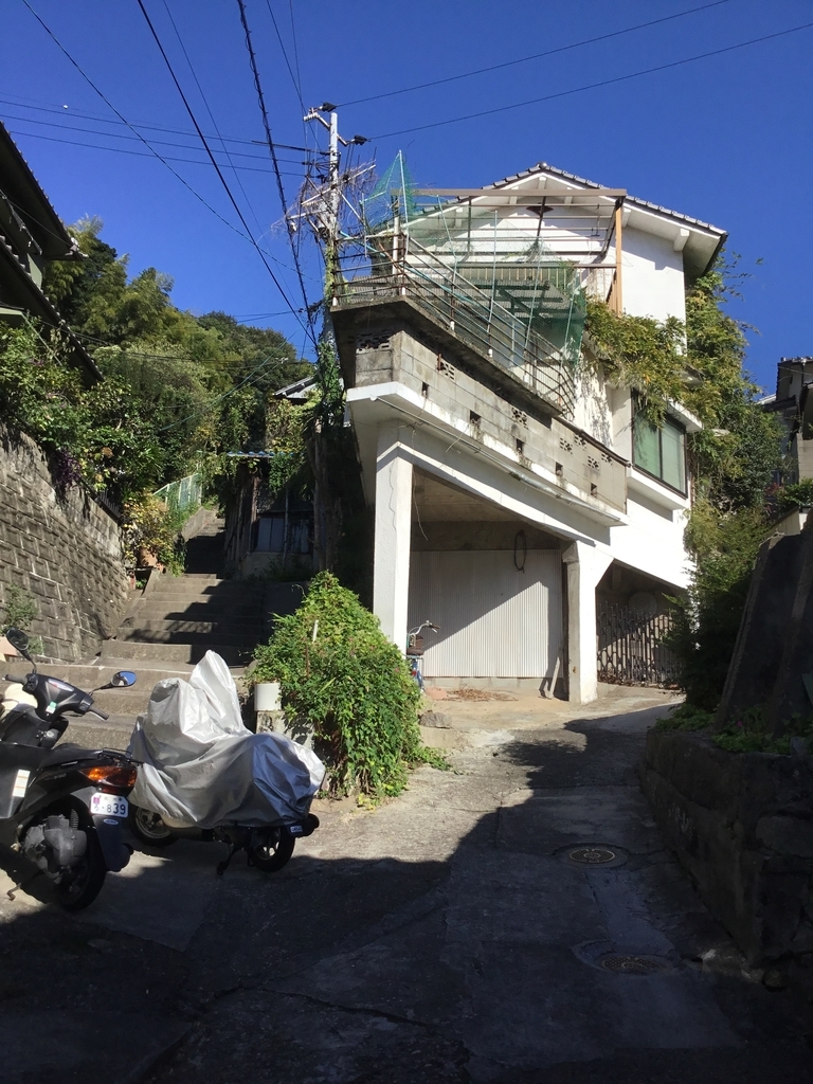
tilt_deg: +14.9
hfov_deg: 45.4
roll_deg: -1.3
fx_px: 971
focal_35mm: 31
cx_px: 406
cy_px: 542
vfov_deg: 58.4
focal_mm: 3.3
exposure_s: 1/1538
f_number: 2.4
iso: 25
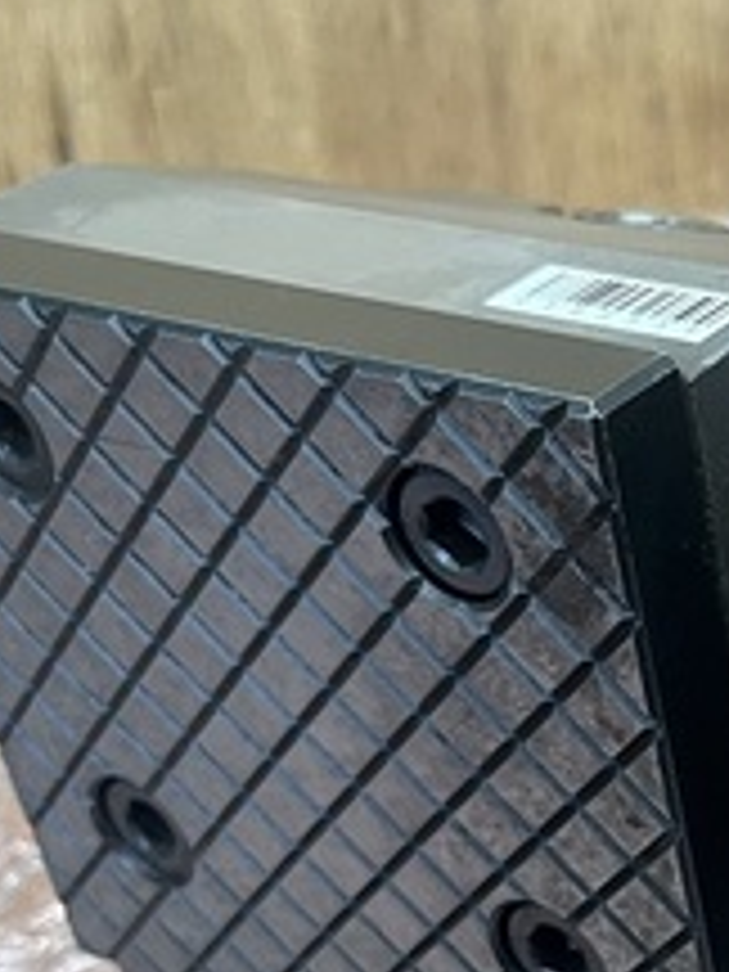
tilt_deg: -35.0
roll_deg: +3.0
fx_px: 2162
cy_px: 765
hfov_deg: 17.0
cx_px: 1156
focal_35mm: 77
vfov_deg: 25.0
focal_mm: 5.1
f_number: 1.6
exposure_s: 1/64
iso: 125
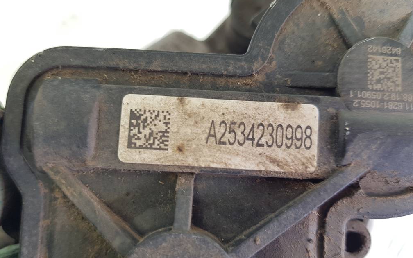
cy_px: 140
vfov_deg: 44.5
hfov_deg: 66.5
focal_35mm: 28
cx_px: 206
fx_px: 315
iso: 50
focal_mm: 4.2
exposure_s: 1/50
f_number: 1.7
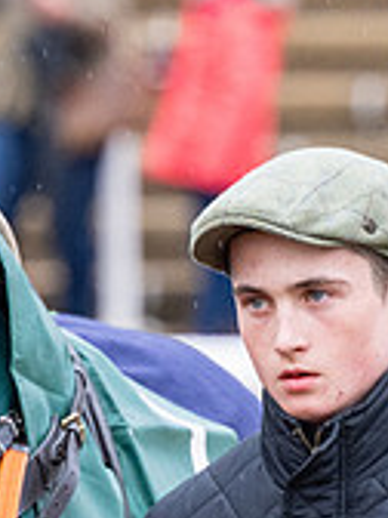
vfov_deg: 1.8
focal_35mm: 1099
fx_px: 16424
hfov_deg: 1.4
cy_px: 483
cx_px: 81
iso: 1000
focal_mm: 220
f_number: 5
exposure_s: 1/500
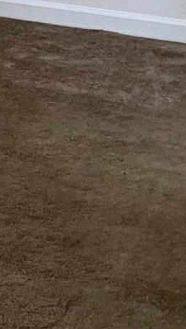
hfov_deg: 6.2
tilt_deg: -9.4
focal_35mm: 146
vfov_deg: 14.1
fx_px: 1277
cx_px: -656
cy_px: -110
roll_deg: +1.8
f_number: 1.8
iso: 125
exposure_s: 1/77
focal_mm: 4.25
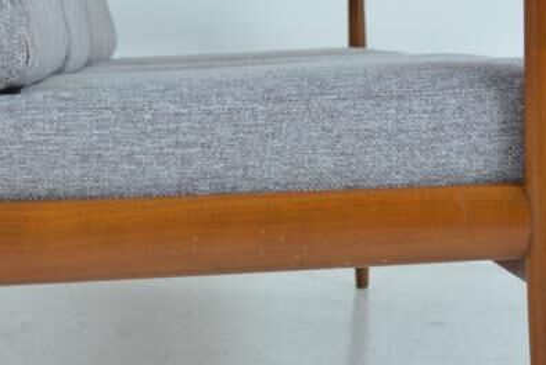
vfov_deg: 10.7
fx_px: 1942
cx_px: 143
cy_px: 56
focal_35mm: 128
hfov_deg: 15.9
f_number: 4.5
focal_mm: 28
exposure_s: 1/125
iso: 160
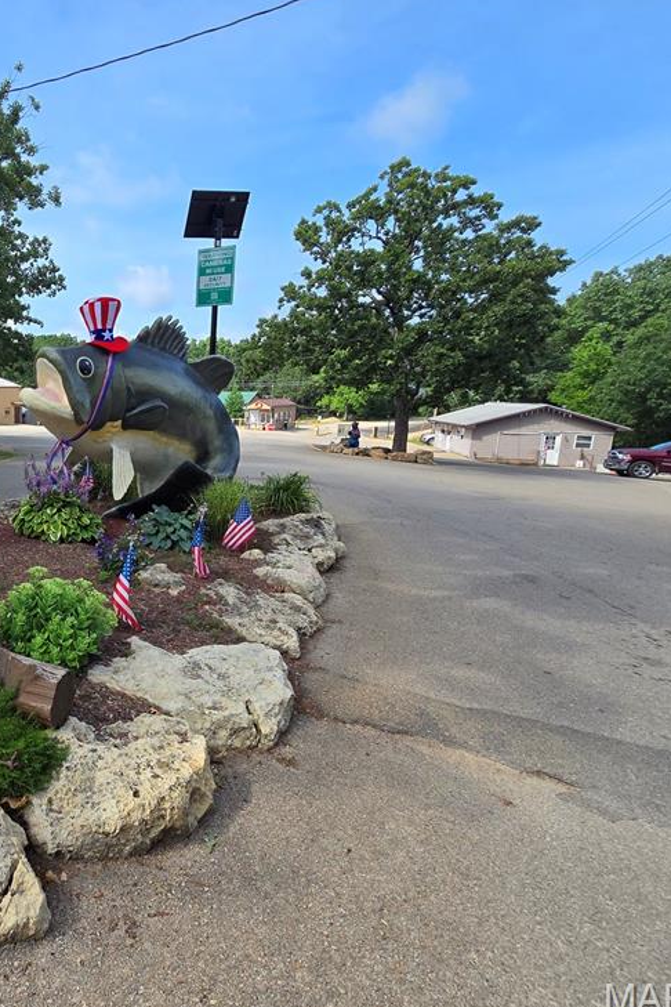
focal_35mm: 19
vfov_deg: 86.9
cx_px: 36
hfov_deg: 54.0
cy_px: 497
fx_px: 531
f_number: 2.2
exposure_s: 1/1395
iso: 50
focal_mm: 2.2
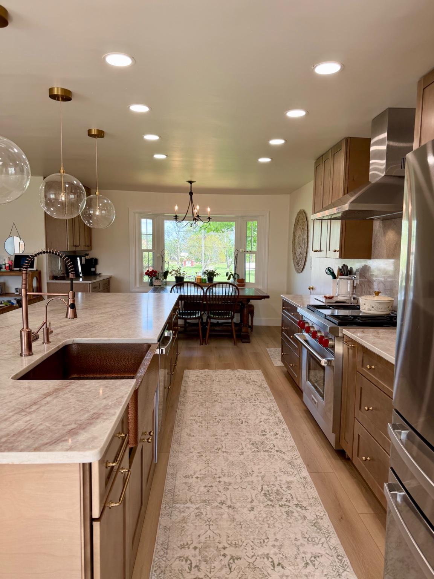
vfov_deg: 71.6
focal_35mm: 24
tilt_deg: -6.1
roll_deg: -0.6
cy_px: 290
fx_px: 401
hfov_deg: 56.8
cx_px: 217
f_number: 1.78
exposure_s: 1/174
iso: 80
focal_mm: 6.76
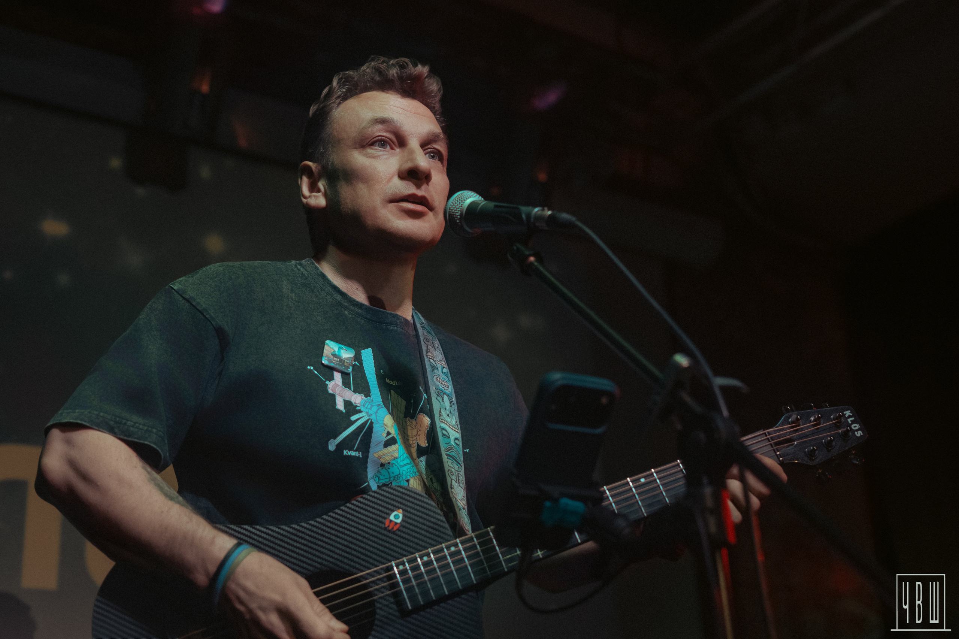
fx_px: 1332
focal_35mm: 50
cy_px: 320
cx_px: 480
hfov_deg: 39.6
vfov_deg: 27.0
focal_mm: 50
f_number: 2.5
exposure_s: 1/200
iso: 400
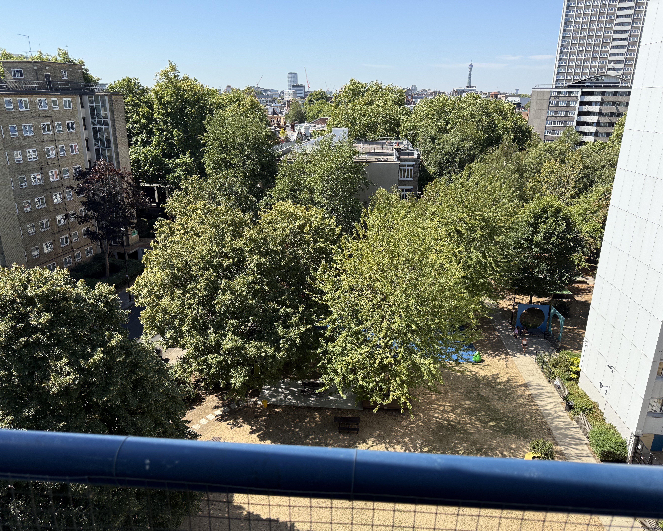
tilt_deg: -18.0
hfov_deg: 68.1
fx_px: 491
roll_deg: -0.2
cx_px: 328
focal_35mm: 25
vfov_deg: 56.8
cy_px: 266
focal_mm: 6.76
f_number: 1.78
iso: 100
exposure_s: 1/2801
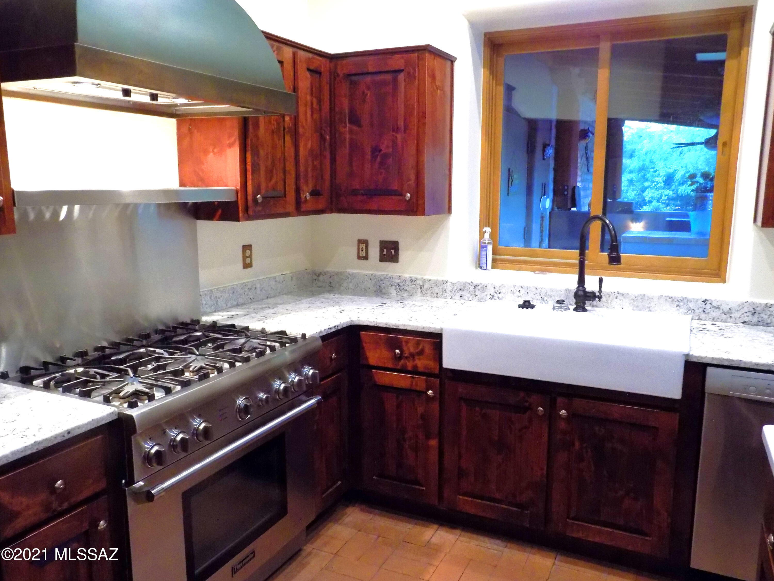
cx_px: 387
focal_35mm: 27
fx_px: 604
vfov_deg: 51.4
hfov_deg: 65.3
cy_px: 290
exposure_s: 1/30
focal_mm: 4.8
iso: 400
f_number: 3.2
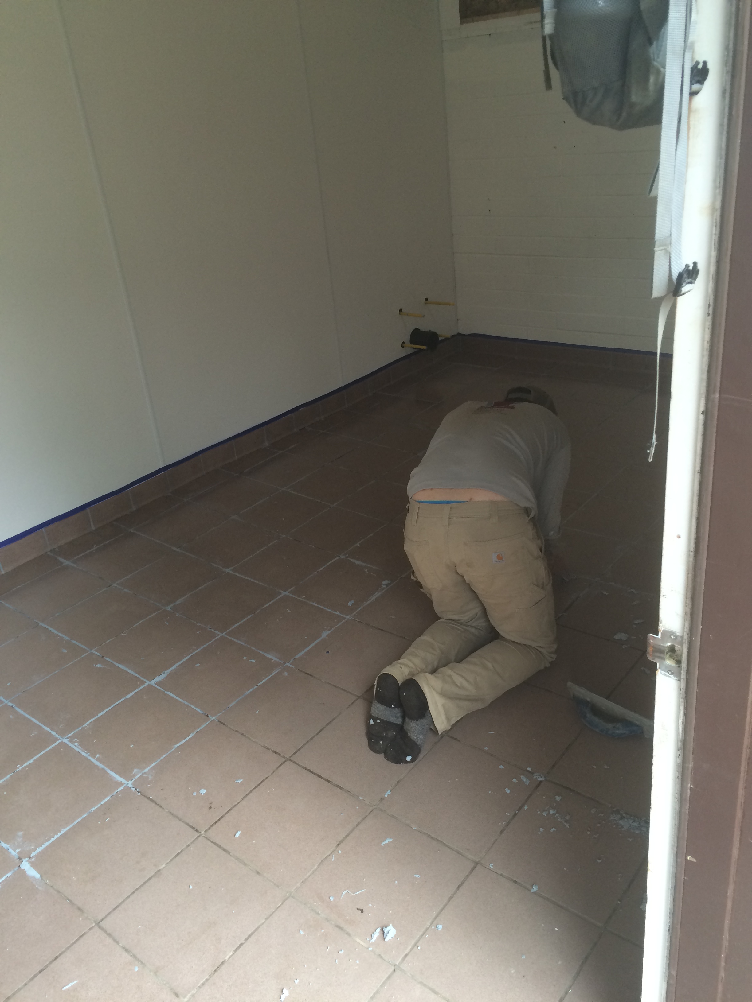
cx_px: 376
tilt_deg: -27.7
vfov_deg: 61.7
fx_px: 840
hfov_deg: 48.2
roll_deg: +8.5
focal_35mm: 29
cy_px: 501
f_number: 2.2
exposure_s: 1/40
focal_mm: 4.15
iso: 40
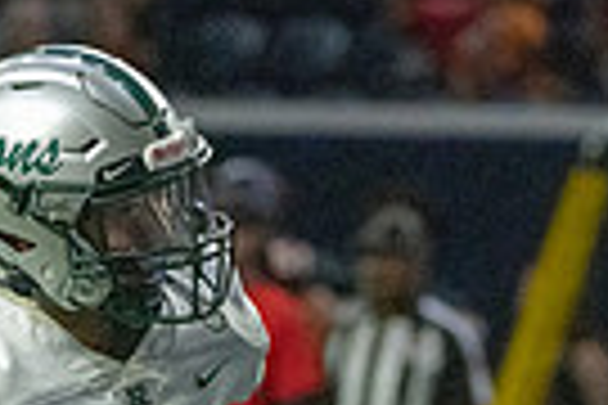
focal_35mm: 947
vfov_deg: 1.4
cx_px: -5
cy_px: 853
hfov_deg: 2.2
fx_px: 15993
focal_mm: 221
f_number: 5.6
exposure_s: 1/1250
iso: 12800
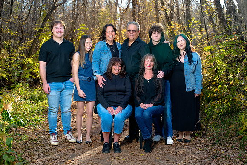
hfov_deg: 36.9
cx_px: 124
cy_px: 82
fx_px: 371
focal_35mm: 54
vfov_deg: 25.1
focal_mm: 54
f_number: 4
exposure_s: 1/160
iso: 640
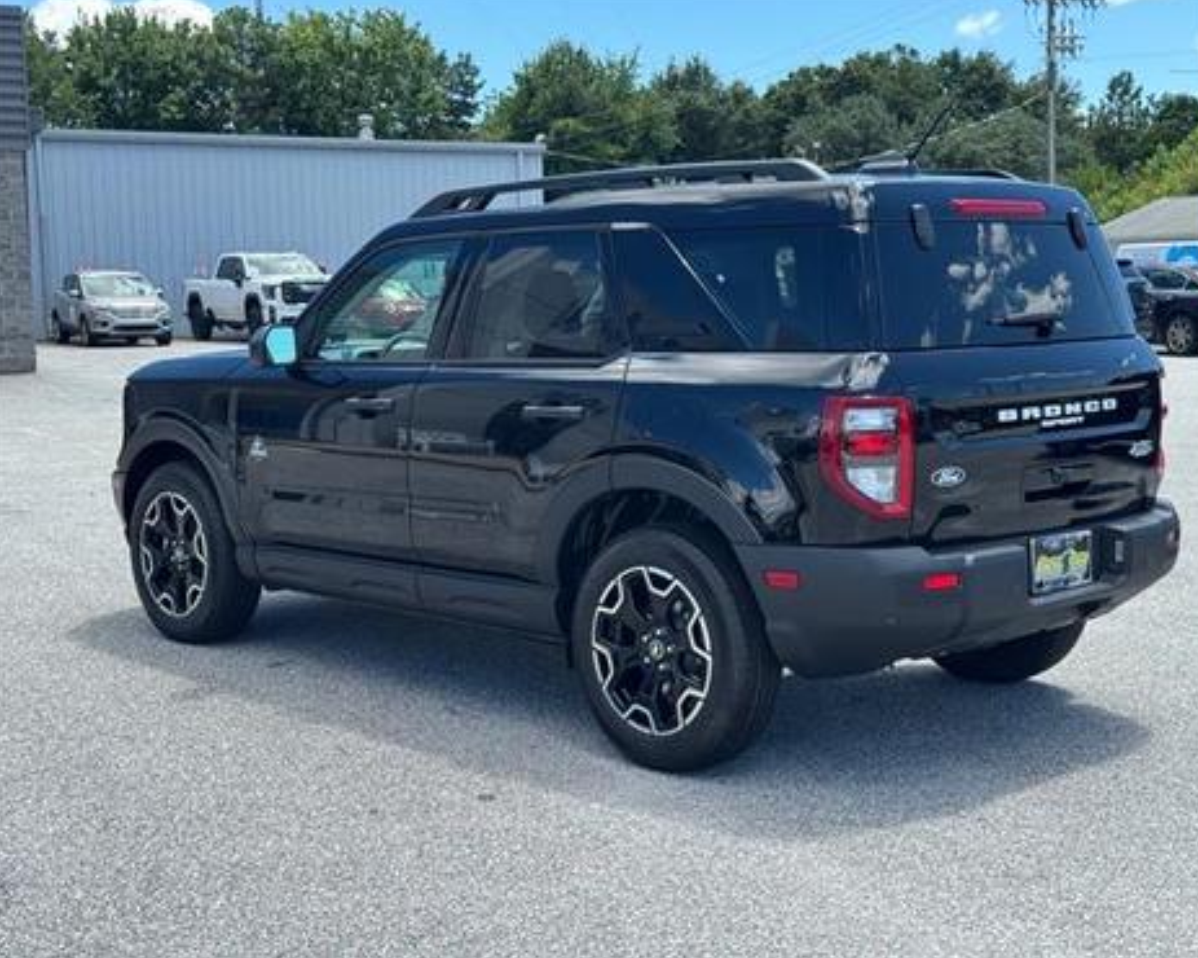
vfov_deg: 29.7
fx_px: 1808
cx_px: 642
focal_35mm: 51
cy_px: 474
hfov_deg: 36.7
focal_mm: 6.76
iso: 64
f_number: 1.78
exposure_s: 1/1152
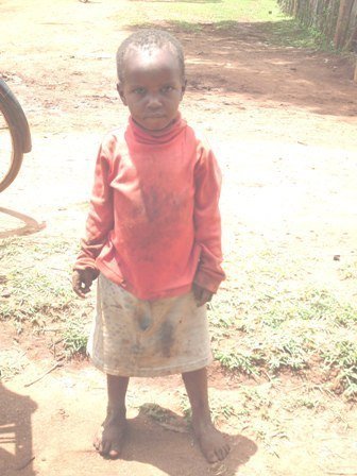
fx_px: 976
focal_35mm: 71
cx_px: 178
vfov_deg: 27.4
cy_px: 238
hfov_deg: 20.7
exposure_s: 1/500
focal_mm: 11.7
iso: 80
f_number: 3.7
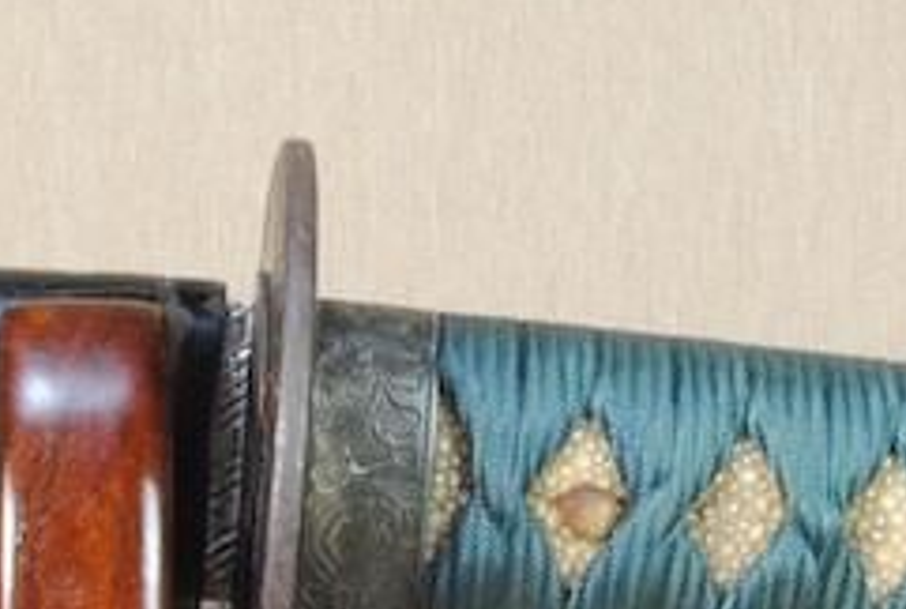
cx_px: 271
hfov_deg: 11.8
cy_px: 449
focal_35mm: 174
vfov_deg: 7.9
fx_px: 4390
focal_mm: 20
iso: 400
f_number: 11
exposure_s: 1/2
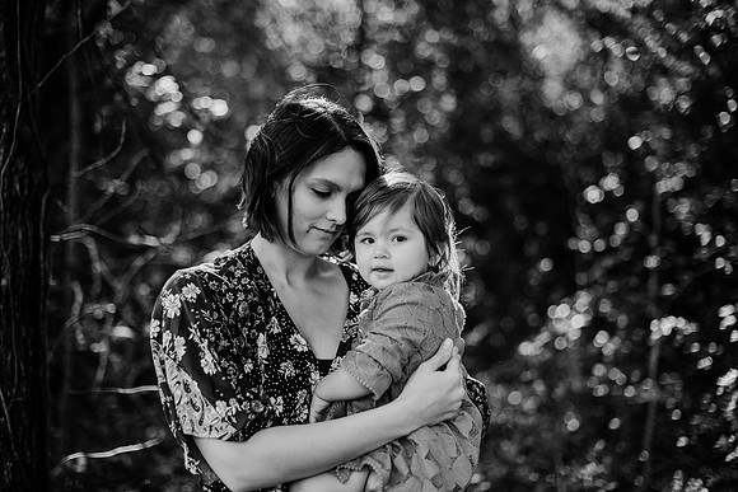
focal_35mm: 50
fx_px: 1025
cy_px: 246
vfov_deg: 27.0
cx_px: 369
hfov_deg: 39.6
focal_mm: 50
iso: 160
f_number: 2
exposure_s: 1/1000
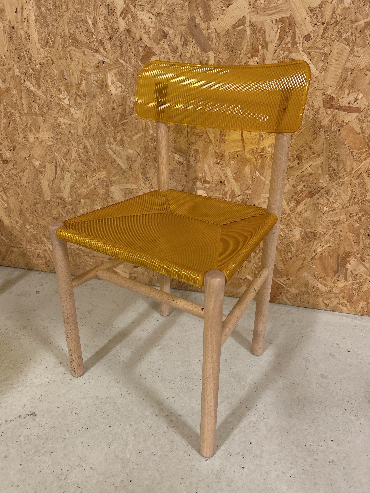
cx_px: 185
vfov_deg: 67.3
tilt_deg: -25.6
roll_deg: +0.6
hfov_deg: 53.1
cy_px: 246
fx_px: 371
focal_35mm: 26
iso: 125
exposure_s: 1/50
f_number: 1.5
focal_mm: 5.7
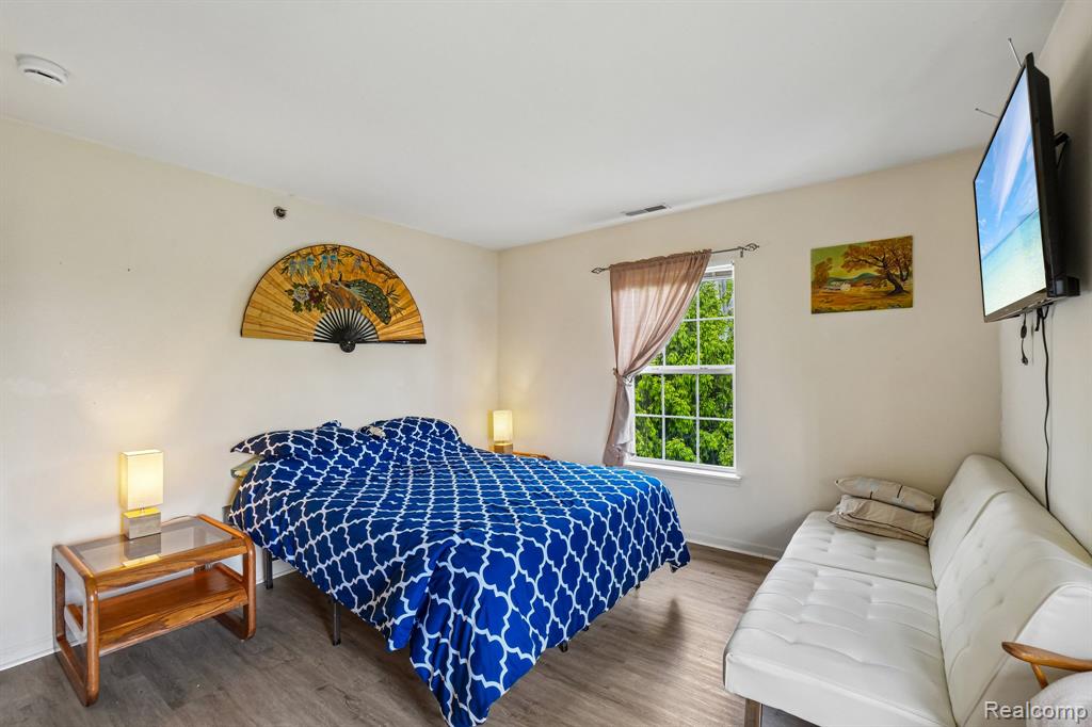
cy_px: 364
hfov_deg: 100.4
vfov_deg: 77.3
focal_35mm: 15
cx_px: 546
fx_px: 455
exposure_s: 1/20
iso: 400
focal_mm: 10
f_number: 8
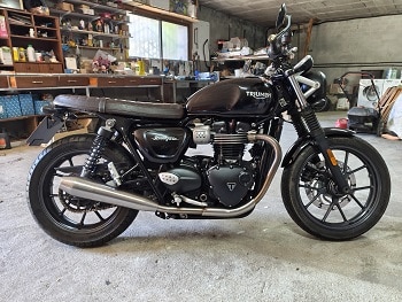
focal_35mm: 24
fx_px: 279
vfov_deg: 56.9
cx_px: 201
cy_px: 151
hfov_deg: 71.6
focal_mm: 5.56
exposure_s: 1/33.3
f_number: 1.88
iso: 1711
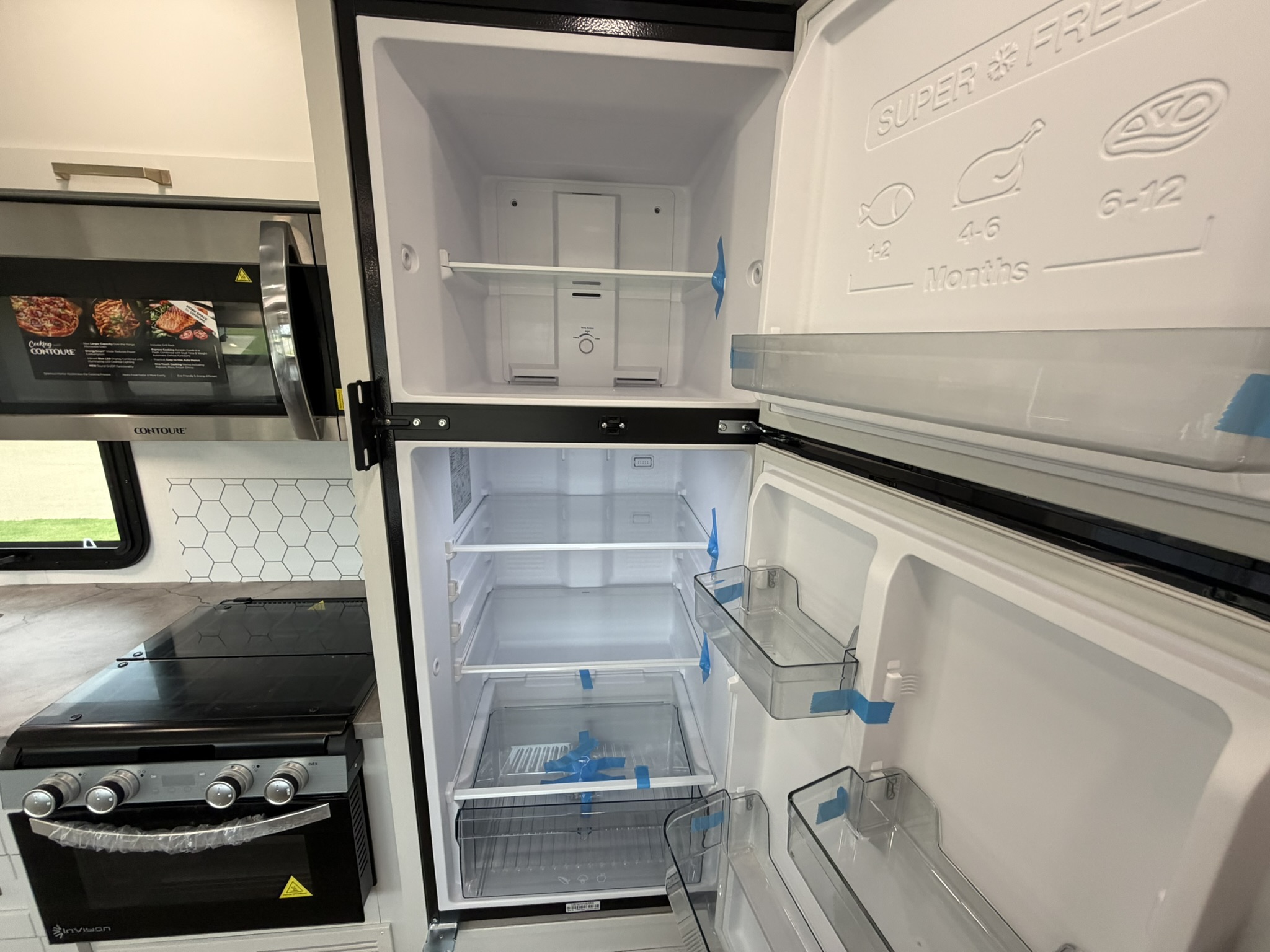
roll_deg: -1.4
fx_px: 514
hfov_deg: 102.1
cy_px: 476
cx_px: 635
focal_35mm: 14
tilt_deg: -14.7
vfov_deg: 85.7
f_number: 2.2
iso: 200
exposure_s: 1/121
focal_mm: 2.22
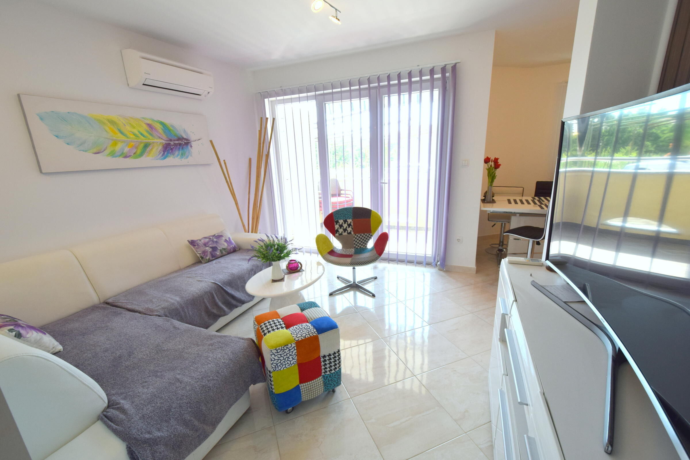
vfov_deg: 77.3
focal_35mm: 15
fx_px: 287
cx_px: 345
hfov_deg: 100.4
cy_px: 230
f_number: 6.3
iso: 400
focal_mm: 10
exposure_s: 1/160
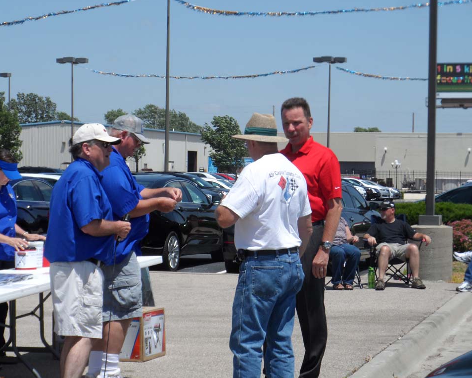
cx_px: 220
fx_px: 1523
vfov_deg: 14.1
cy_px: 188
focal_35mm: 109
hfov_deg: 17.6
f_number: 4.6
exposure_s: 1/750
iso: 80
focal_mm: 17
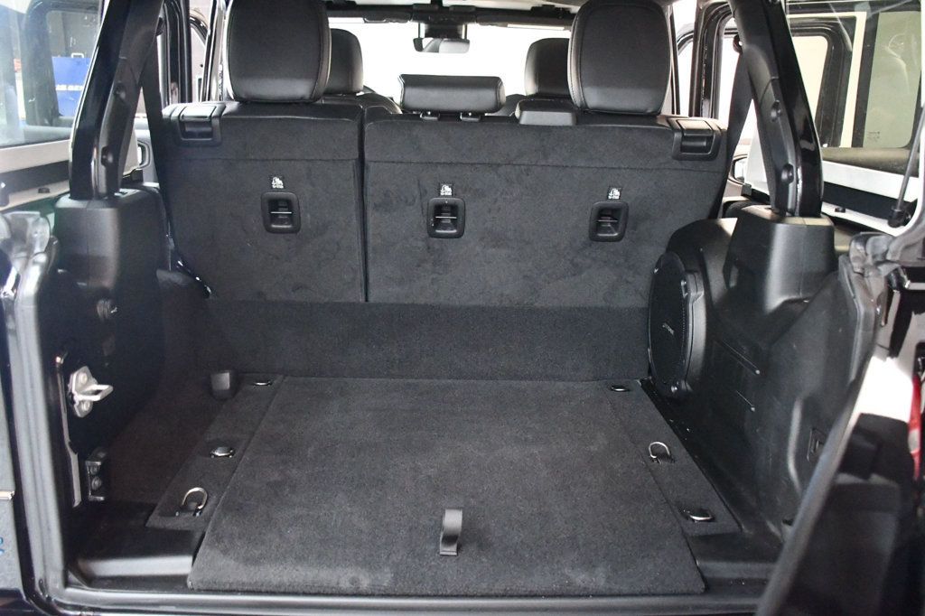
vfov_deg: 39.9
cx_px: 462
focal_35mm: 33
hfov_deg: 57.2
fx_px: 848
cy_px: 308
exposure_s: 1/60
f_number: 3.5
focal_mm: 22
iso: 11400
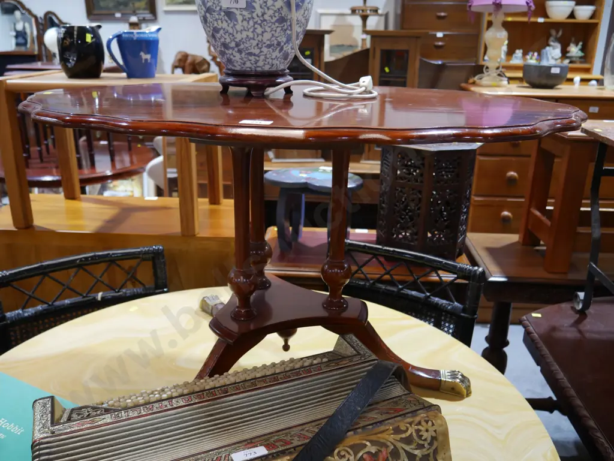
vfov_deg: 44.2
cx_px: 307
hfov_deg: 56.8
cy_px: 230
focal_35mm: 32
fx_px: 568
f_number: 3.6
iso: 500
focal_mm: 16
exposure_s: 1/60
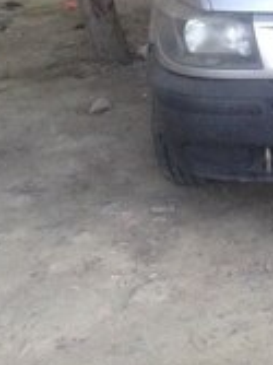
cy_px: -61
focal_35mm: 98
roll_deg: +0.7
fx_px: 1032
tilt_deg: -10.0
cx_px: 378
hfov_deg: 14.3
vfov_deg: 19.0
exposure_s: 1/20
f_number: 2.4
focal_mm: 4.12
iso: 200
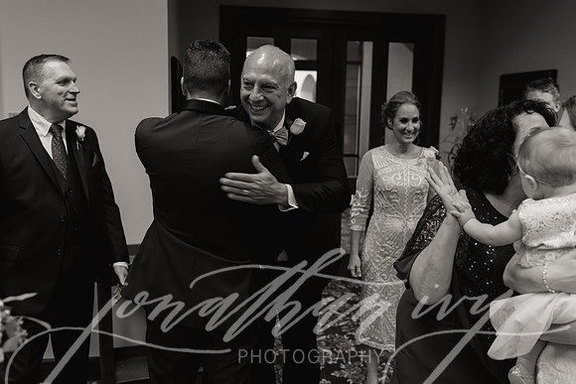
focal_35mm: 35
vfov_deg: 37.9
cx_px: 288
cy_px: 192
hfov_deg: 54.4
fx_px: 560
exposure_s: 1/125
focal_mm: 35
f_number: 2.8
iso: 1600
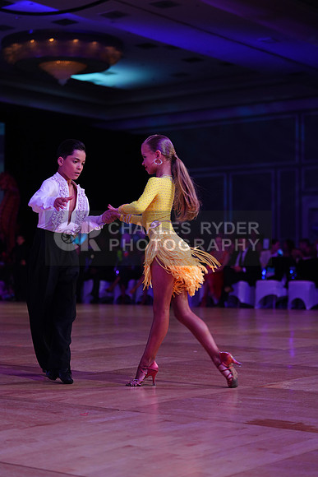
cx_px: 159
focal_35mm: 70
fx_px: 927
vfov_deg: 28.8
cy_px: 238
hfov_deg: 19.5
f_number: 2.8
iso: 800
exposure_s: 1/320
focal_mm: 70
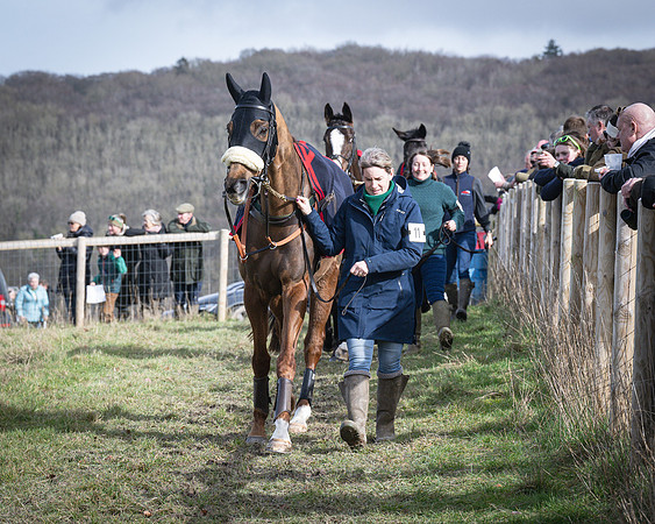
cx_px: 329
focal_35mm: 196
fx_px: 3802
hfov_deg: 9.8
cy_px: 279
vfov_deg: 7.9
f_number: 5.6
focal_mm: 99
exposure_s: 1/1000
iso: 400
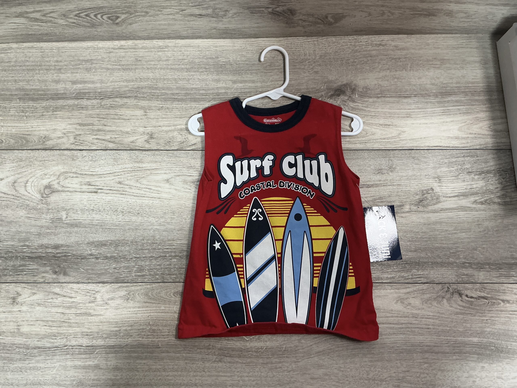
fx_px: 433
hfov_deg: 61.7
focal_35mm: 29
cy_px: 194
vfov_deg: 48.2
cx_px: 258
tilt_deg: -80.7
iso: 80
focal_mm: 3
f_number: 1.8
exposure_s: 1/60
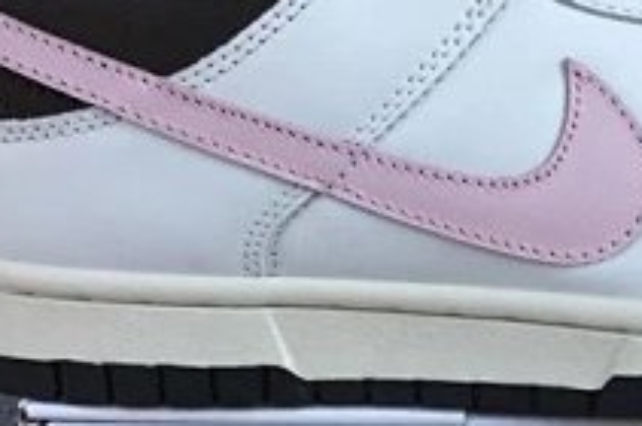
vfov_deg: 13.8
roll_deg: -0.7
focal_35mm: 98
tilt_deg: -19.7
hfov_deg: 20.3
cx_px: 602
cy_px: 341
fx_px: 1745
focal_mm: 3.3
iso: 25
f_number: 2.4
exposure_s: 1/566
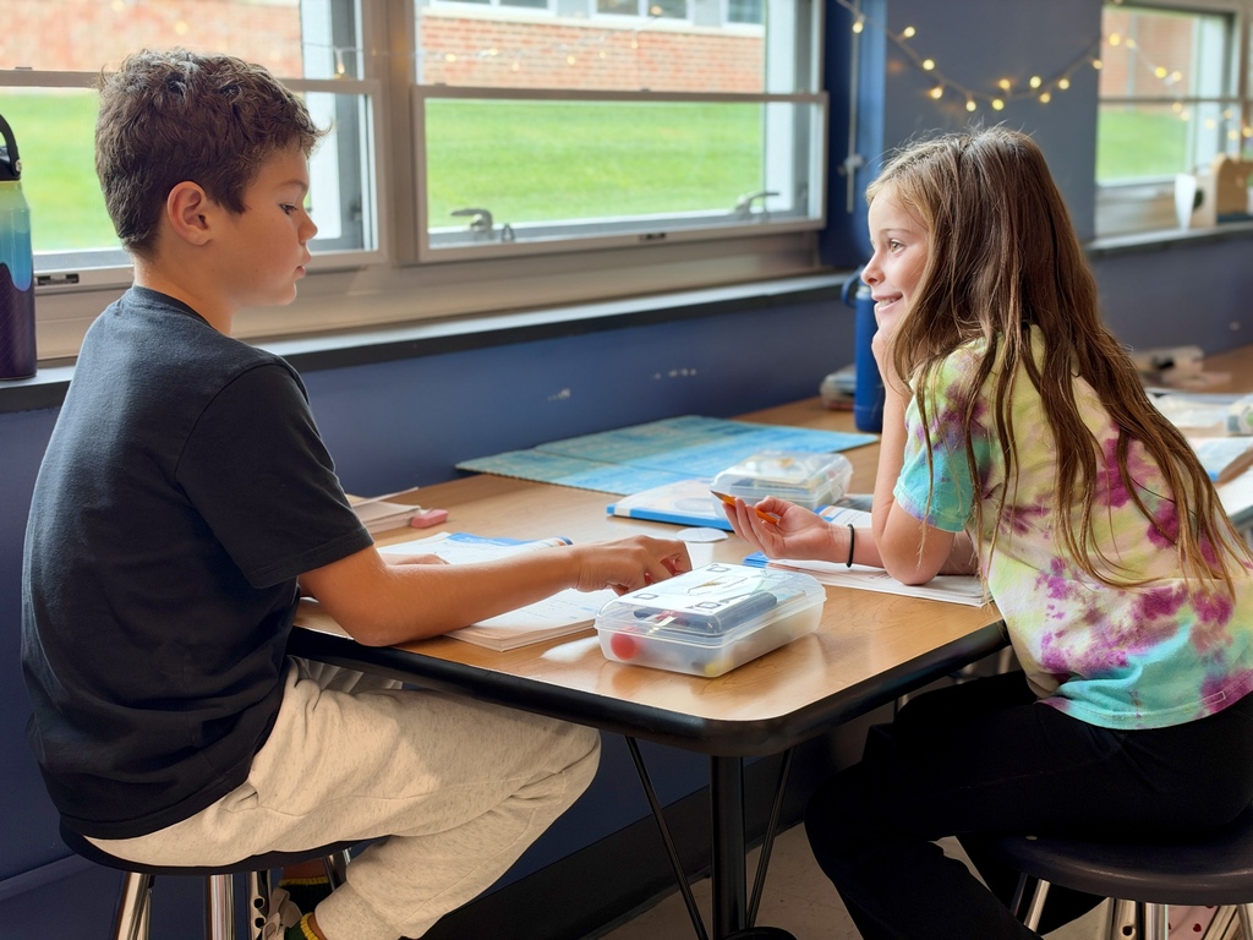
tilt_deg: -7.9
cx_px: 626
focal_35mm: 48
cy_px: 470
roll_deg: +2.7
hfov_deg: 39.7
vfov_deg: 30.3
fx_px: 1737
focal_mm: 6.93
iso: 160
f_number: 1.8
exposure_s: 1/60
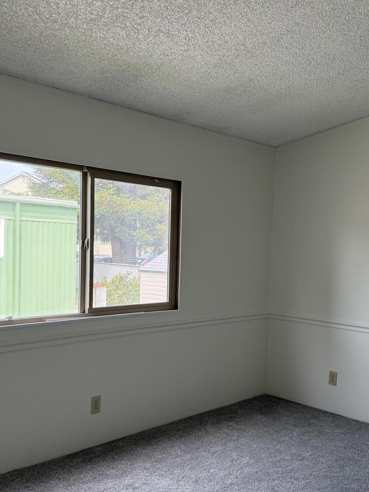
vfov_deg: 51.3
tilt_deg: +0.9
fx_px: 512
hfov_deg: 39.6
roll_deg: -1.5
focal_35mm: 36
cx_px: 212
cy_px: 269
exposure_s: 1/264
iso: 100
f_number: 1.78
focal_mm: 6.76
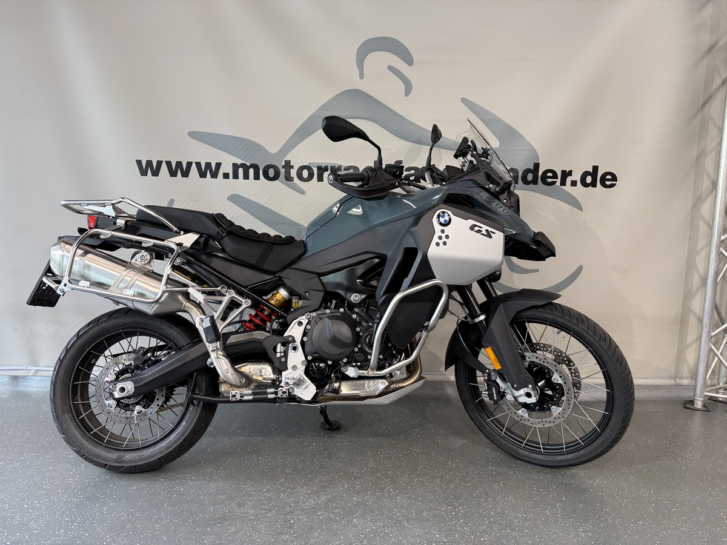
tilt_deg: -6.8
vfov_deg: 56.8
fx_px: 504
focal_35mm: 24
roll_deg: -1.2
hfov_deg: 71.6
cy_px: 272
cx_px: 364
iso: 125
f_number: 1.78
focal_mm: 6.76
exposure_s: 1/100
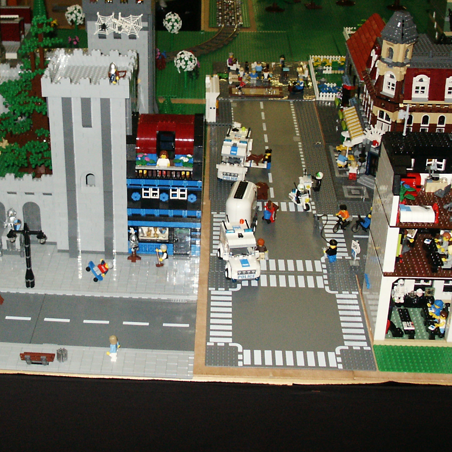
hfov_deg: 28.3
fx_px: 886
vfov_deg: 28.4
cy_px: 147
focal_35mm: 60
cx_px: 136
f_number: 3
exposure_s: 1/45
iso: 200
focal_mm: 7.2
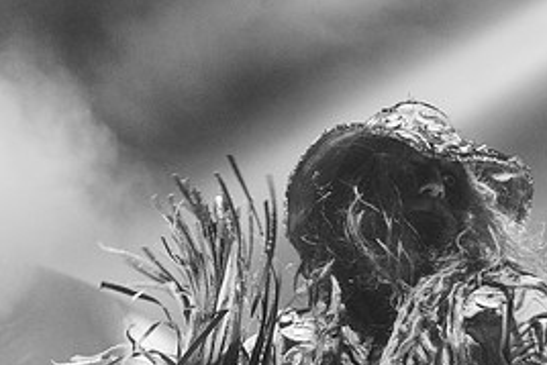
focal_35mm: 196
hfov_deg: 10.4
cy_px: 308
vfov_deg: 7.0
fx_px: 2980
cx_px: 536
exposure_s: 1/500
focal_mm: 80
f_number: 4
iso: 3200
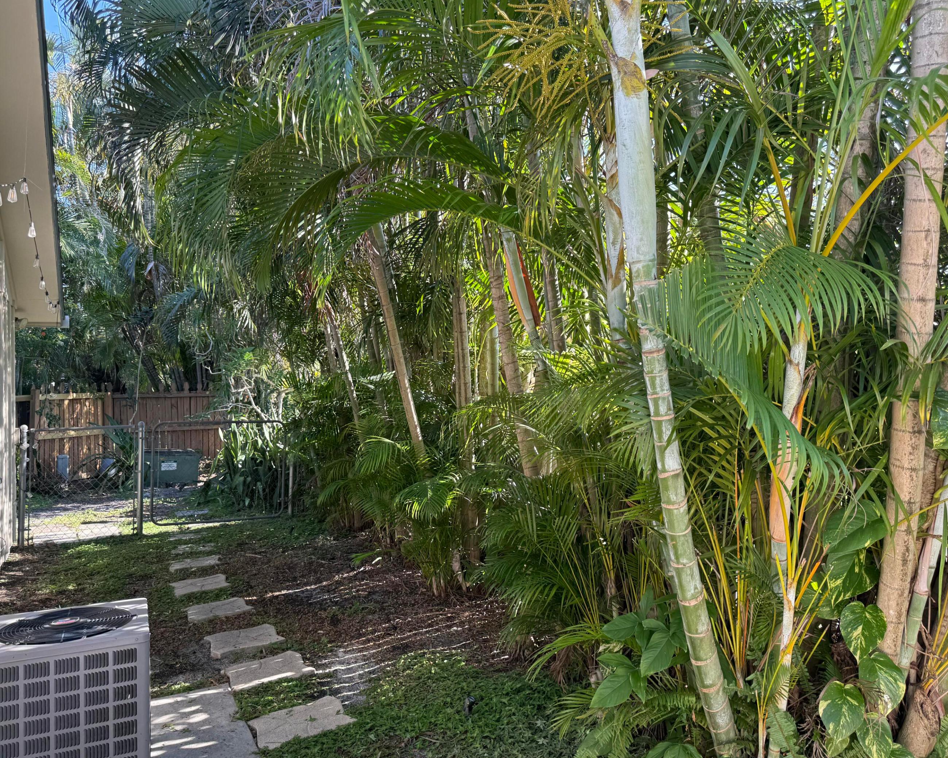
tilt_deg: +2.2
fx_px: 729
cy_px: 380
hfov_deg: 65.9
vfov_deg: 54.9
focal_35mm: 26
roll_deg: +1.3
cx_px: 520
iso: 80
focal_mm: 6.76
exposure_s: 1/225
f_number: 1.78
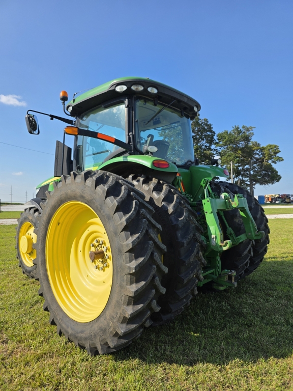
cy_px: 196
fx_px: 260
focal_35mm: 23
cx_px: 146
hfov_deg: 58.9
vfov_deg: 73.9
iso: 80
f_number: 1.7
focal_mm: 6.3
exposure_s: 1/5447
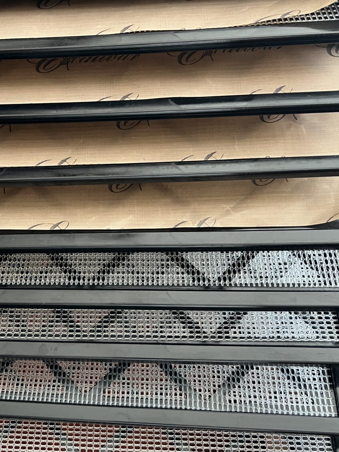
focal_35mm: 42
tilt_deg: -50.5
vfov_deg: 44.3
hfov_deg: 33.8
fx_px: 548
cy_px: 158
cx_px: 94
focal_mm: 5.7
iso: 250
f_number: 1.5
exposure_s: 1/60
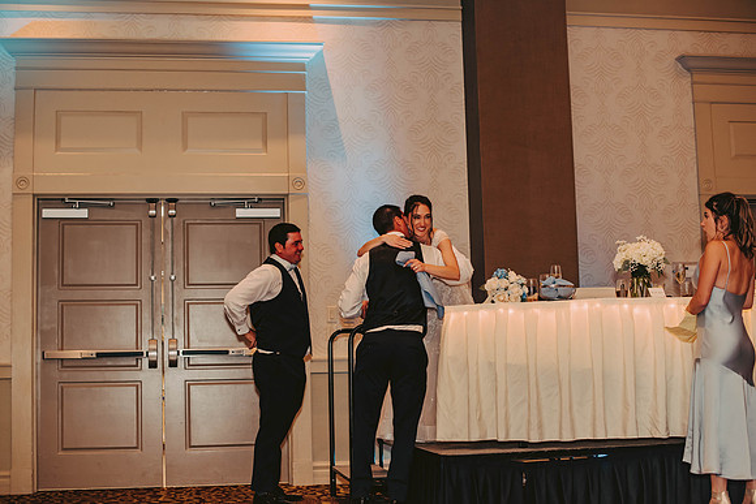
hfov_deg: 39.6
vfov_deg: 27.0
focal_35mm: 50
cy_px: 252
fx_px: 1050
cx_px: 378
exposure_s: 1/125
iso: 800
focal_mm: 50
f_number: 2.5
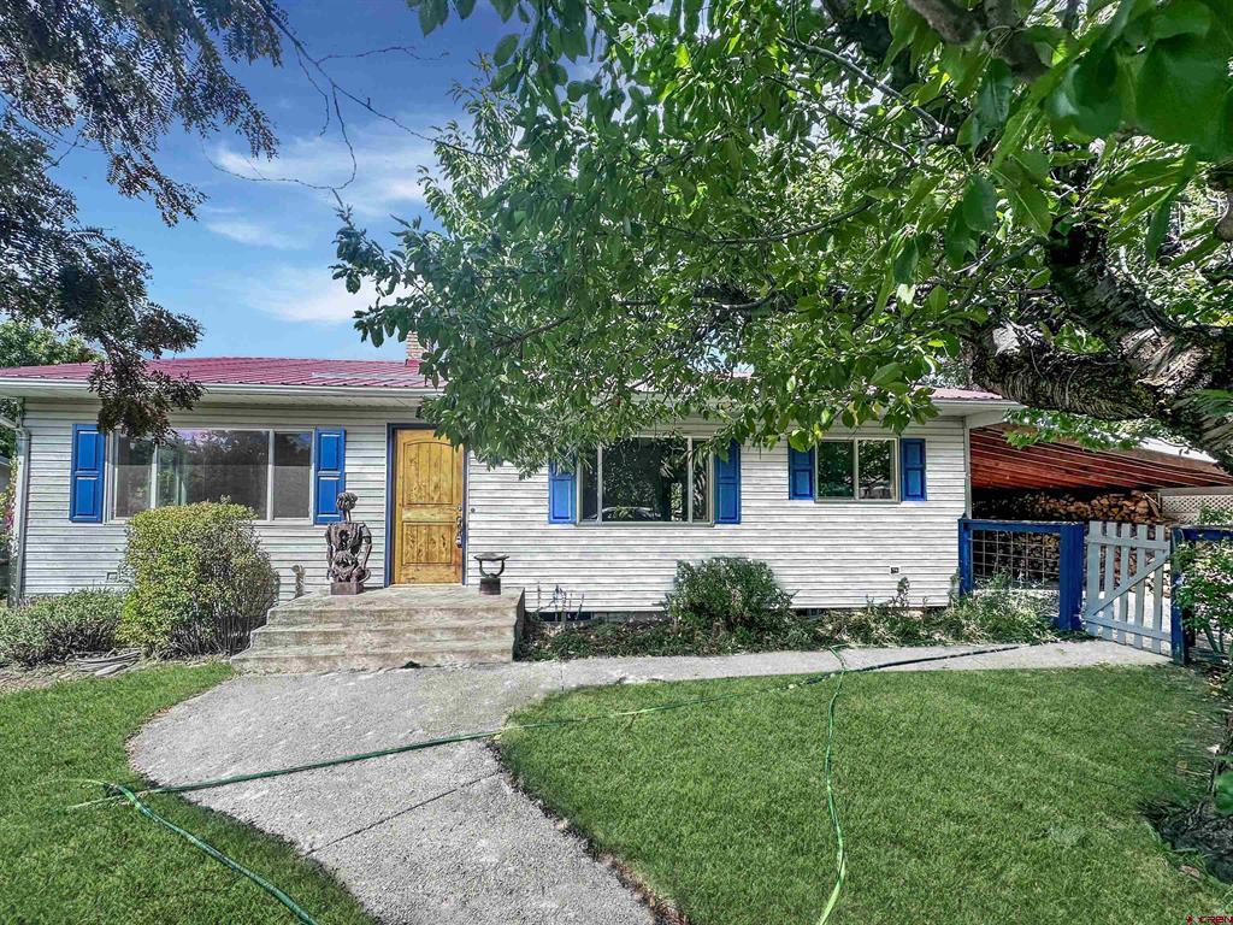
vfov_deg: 85.7
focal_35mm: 14
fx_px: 499
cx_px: 616
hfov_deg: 102.1
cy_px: 462
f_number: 2.2
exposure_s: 1/511
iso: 40
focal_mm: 2.22
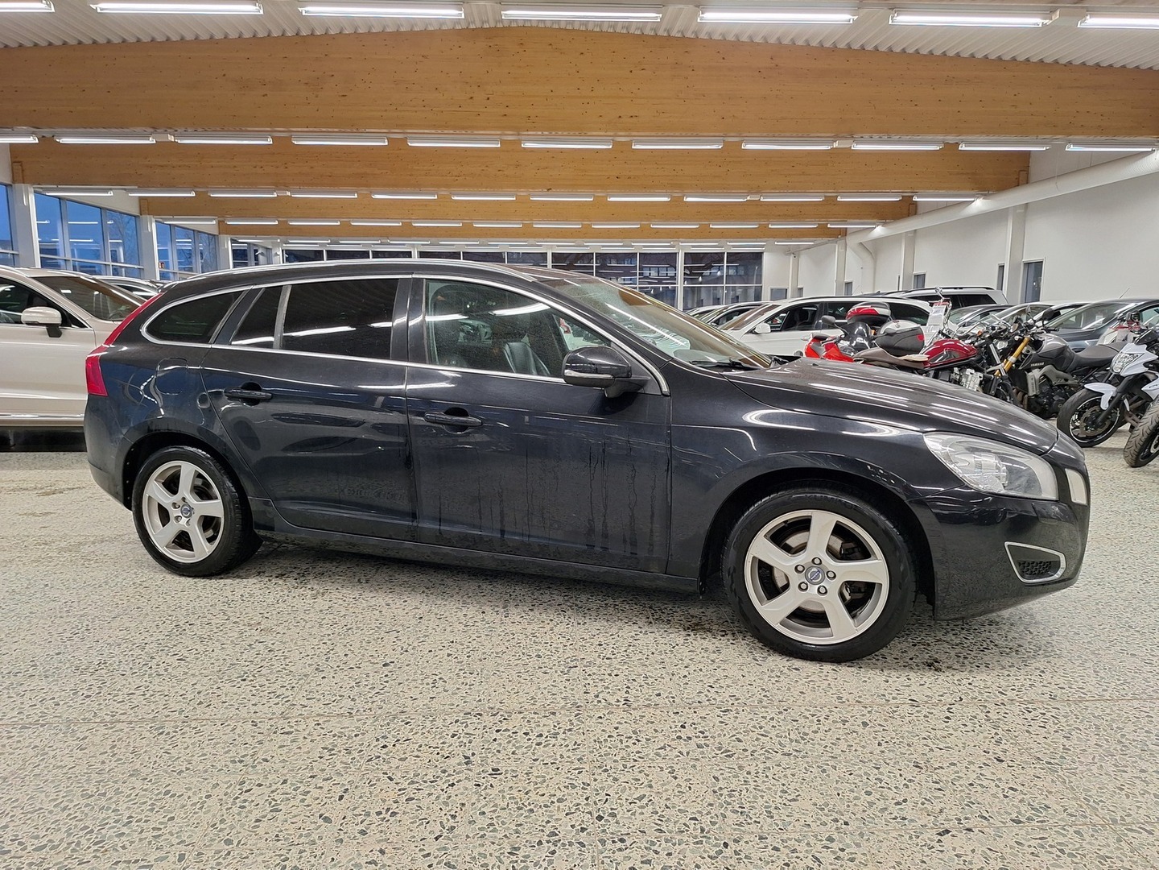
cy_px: 435
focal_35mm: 23
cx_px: 580
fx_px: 770
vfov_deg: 58.9
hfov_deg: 73.9
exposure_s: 1/50
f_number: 1.8
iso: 125
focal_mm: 5.54
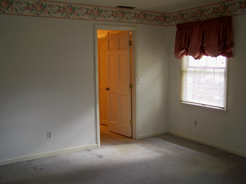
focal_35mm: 38
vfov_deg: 37.7
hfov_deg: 49.0
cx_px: 123
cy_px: 92
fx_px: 270
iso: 64
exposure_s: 1/13
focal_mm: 6.3
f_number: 2.8
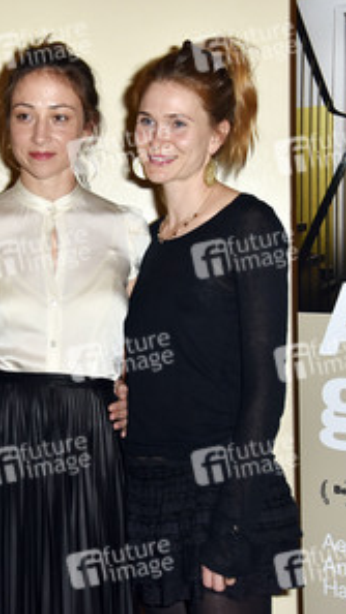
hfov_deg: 13.5
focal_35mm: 89
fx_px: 1452
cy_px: 306
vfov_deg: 23.9
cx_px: 65
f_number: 5.6
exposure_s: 1/160
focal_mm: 56
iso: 800
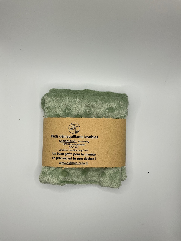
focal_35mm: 29
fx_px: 202
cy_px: 120
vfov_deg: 61.7
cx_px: 90
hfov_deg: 48.2
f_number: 1.8
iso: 25
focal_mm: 3
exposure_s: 1/302
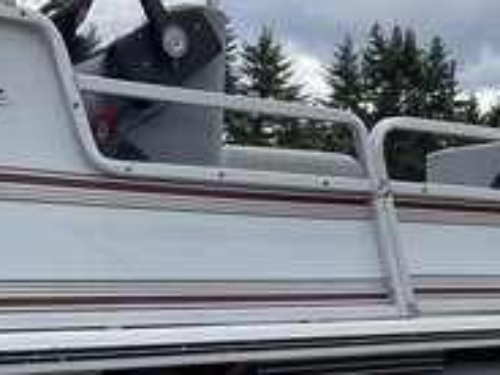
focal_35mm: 63
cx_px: 139
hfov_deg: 30.3
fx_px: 910
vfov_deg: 22.7
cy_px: 340
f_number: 1.8
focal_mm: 3
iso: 25
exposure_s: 1/816
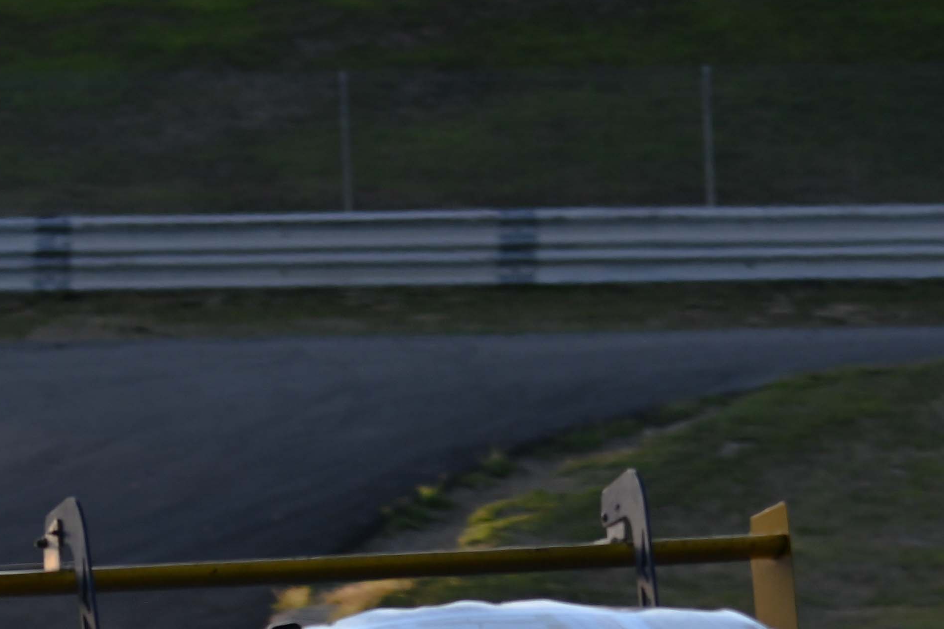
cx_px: 843
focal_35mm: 868
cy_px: 1066
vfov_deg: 1.6
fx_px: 22759
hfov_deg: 2.4
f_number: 6.3
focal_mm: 200
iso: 160
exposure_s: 1/250
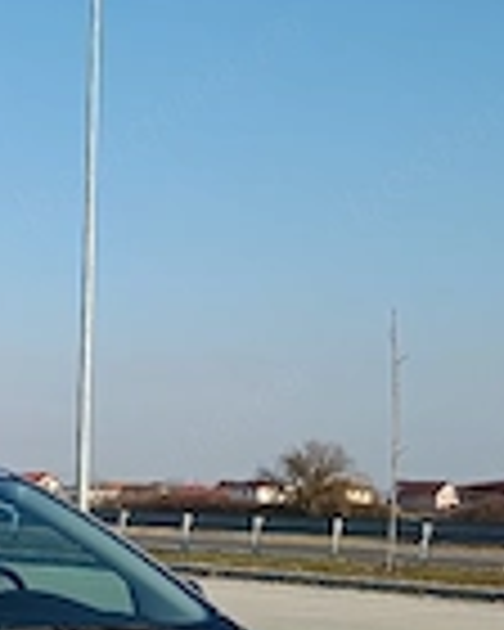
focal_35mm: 67
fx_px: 1249
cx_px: -58
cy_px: 526
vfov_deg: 27.6
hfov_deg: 21.6
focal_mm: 5.31
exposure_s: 1/455
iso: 50
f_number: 1.7
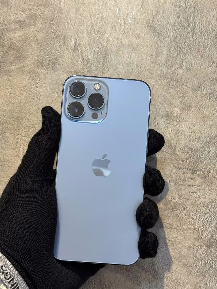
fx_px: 401
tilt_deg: +5.5
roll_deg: -11.1
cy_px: 144
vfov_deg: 39.7
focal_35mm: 48
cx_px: 108
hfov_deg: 30.3
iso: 64
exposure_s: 1/50
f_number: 1.78
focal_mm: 6.76
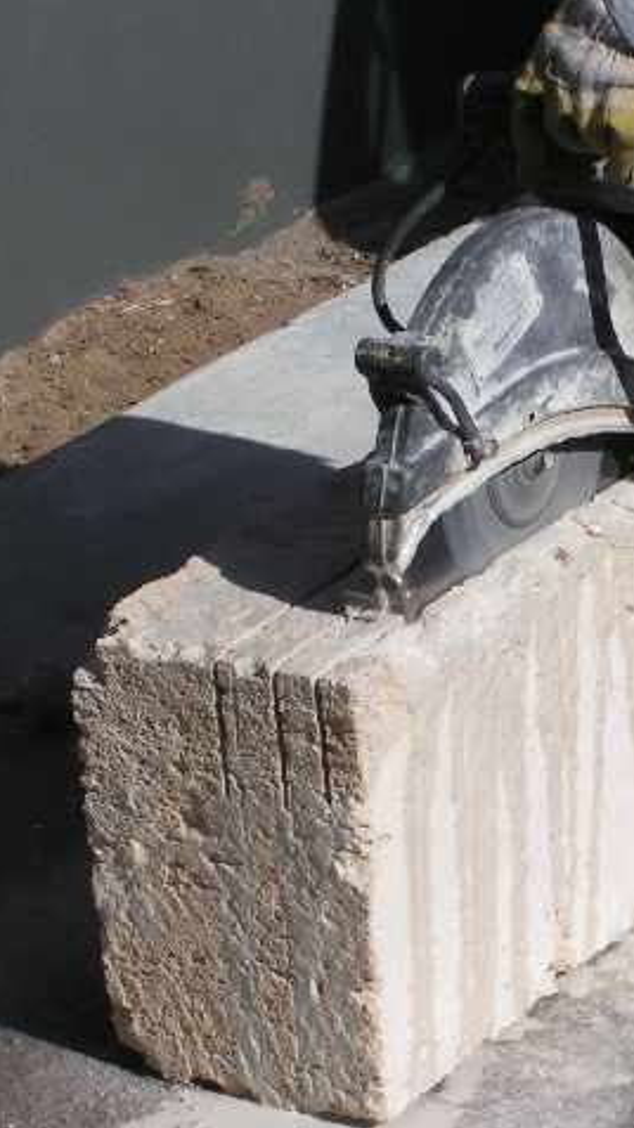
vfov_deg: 15.5
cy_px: 563
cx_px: 634
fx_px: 4158
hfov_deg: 8.7
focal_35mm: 139
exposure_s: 1/640
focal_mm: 14.5
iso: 50
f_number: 7.1
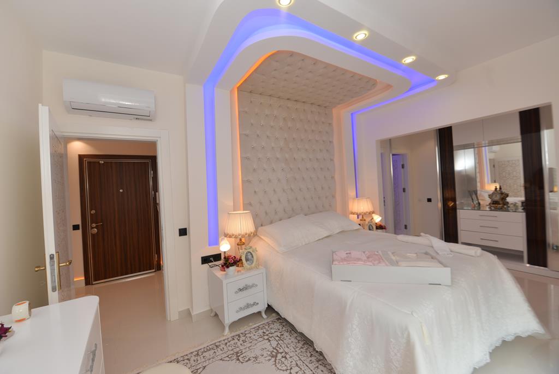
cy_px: 187
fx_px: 233
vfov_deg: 77.4
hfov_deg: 100.4
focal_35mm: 15
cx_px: 280
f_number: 5
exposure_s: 1/100
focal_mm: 15
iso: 200
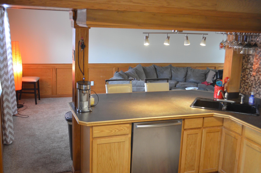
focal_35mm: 42
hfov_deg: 46.5
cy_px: 86
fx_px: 304
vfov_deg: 31.8
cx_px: 130
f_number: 4.5
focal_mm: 28
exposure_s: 1/30
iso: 1250
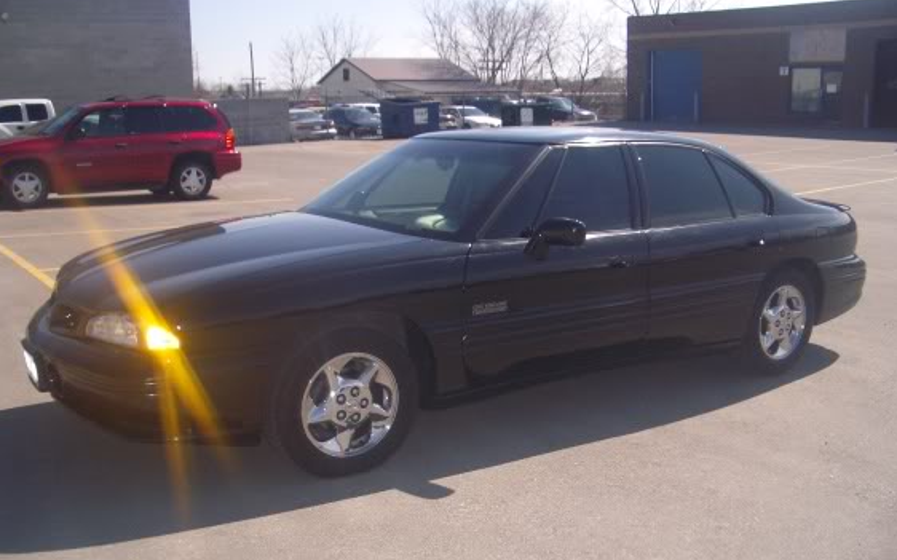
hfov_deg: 51.6
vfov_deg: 33.6
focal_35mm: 38
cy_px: 294
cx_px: 447
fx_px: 929
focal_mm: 5.8
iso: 100
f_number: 2.6
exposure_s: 1/1600
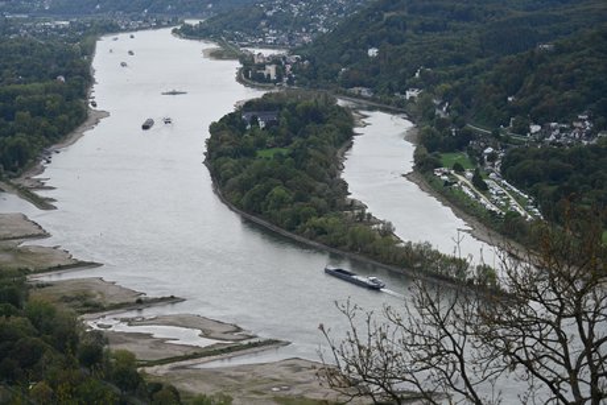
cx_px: 304
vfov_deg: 13.1
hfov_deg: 19.5
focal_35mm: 105
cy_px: 202
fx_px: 1771
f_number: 6.7
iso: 200
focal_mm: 105
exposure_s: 1/250
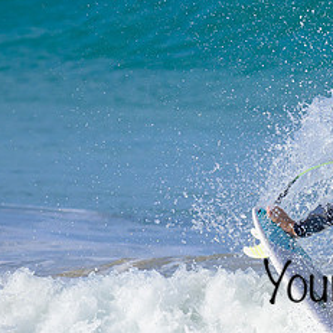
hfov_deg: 0.7
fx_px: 25500
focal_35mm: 2343
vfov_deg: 0.7
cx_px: 471
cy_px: 165
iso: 320
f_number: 6.3
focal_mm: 800
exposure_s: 1/2000
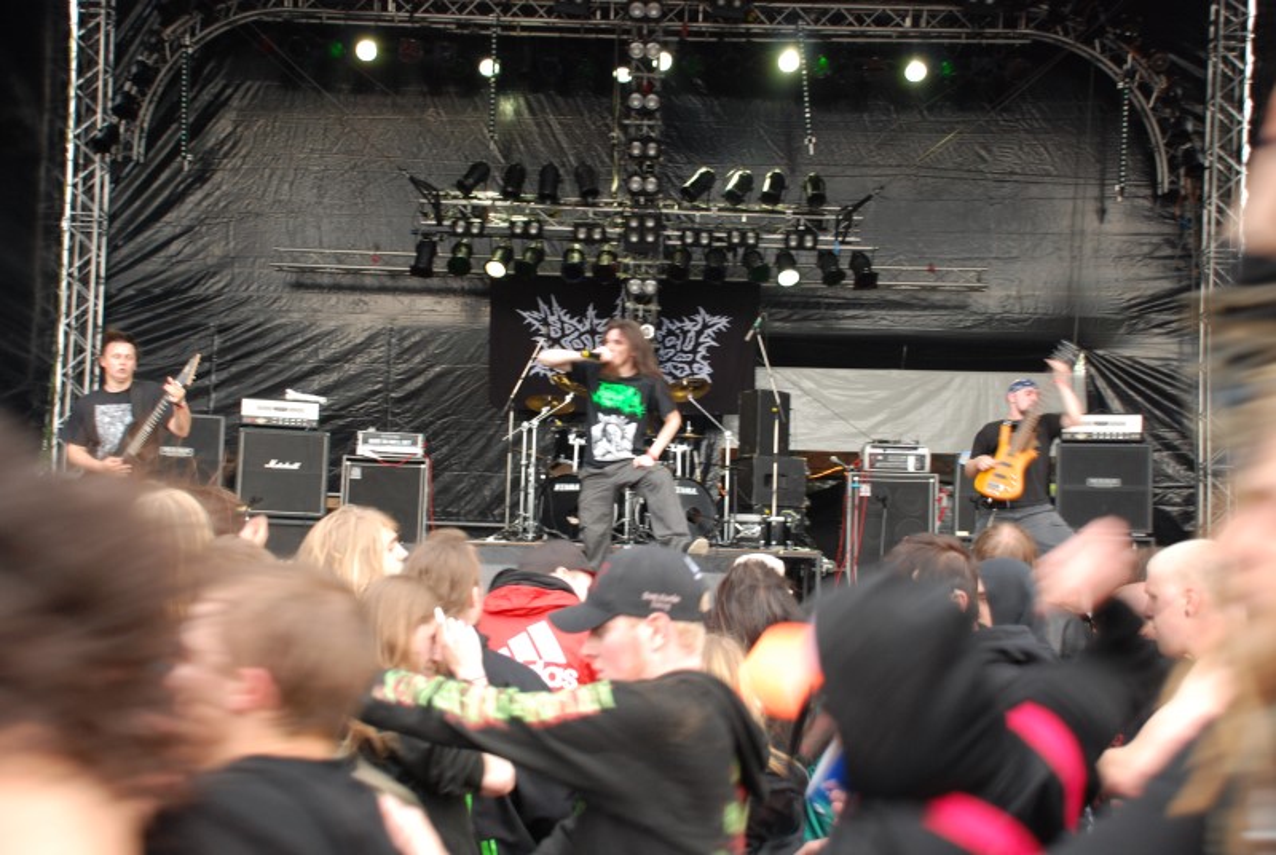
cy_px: 428
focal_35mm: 48
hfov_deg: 41.1
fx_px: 1704
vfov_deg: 28.2
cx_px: 638
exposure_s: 1/50
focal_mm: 32
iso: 400
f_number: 4.2
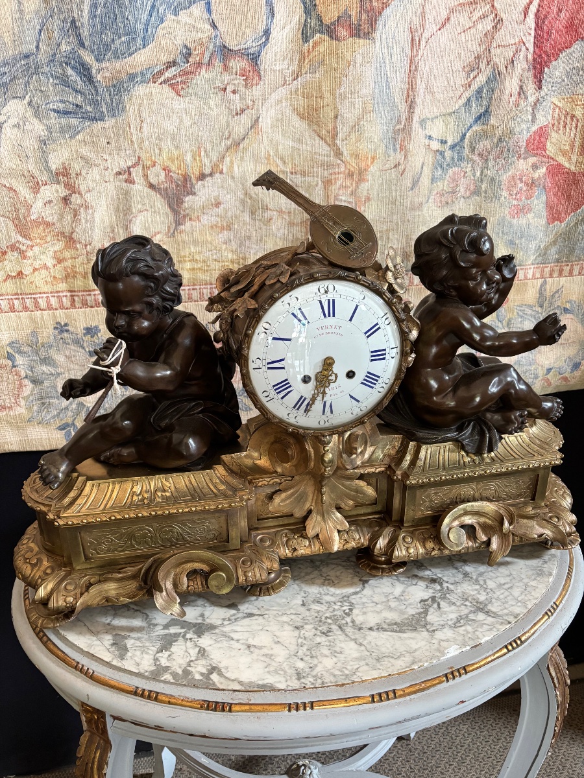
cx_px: 292
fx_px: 585
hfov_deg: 53.1
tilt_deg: -23.1
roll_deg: +1.6
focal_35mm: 26
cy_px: 389
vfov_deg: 67.3
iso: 640
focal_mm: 5.96
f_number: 1.6
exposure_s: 1/40
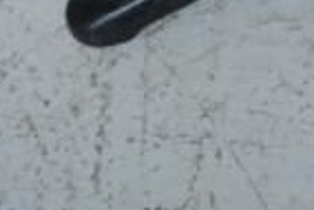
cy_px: -181
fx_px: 1877
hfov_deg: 9.3
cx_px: 453
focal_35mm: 215
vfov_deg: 6.3
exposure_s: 1/160
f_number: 10
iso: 320
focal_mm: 34
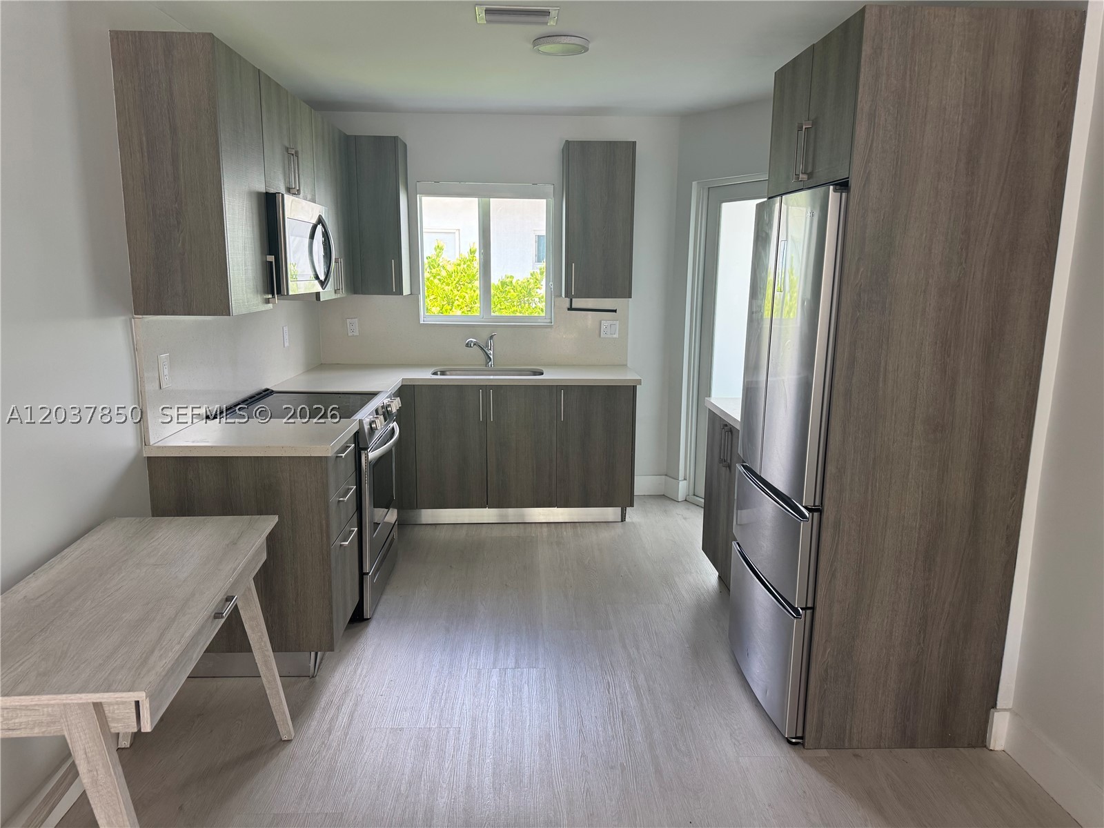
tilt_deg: -10.9
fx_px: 765
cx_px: 552
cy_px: 414
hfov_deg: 71.6
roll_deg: -0.2
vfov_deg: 56.8
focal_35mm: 24
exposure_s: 1/121
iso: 125
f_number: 1.78
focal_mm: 6.76
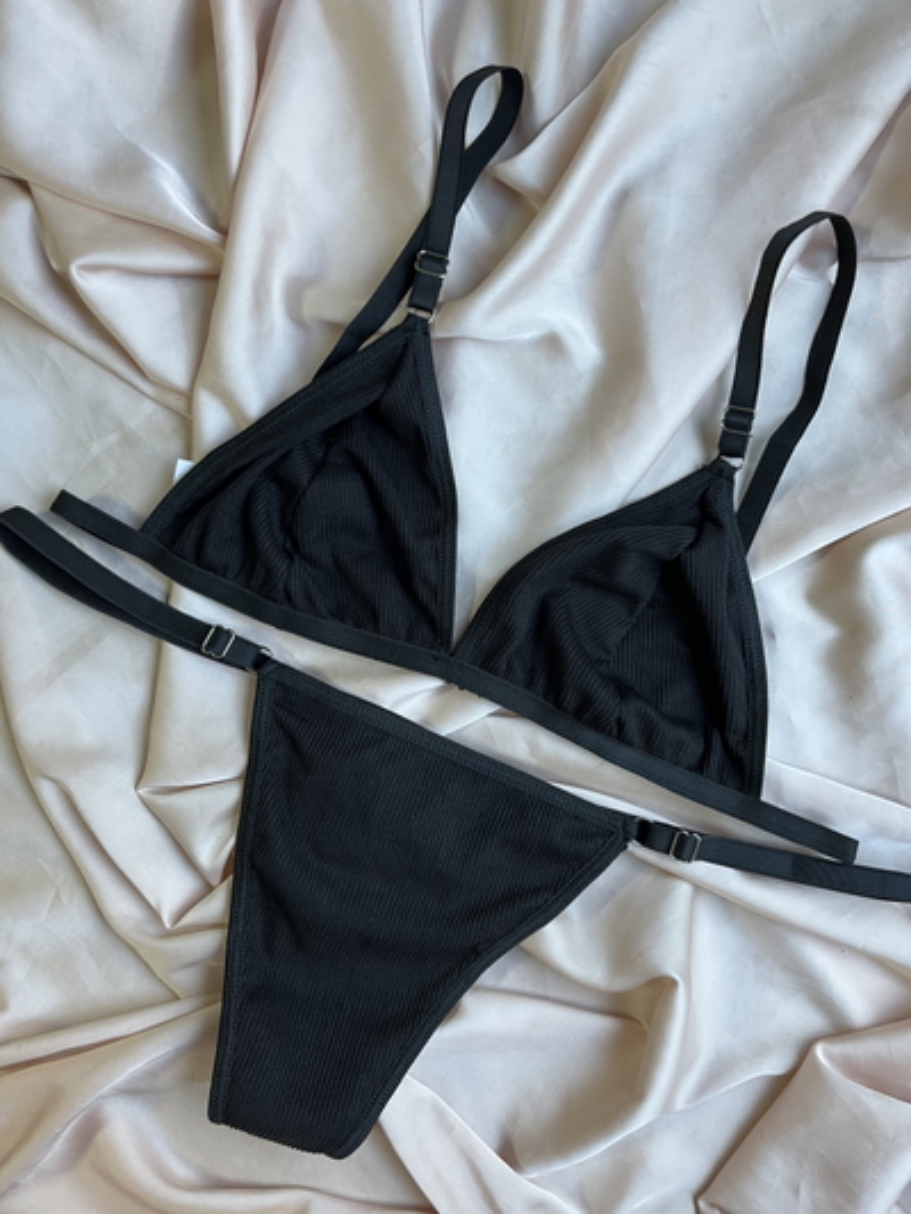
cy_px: 607
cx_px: 456
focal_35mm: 26
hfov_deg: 53.1
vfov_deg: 67.3
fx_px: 912
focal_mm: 5.1
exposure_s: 1/82
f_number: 1.6
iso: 125
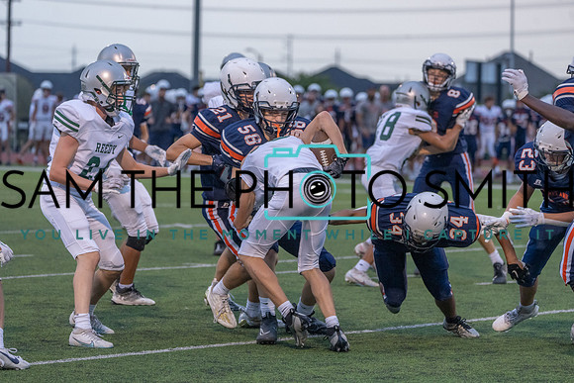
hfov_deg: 10.5
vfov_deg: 7.0
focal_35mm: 196
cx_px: 287
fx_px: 3126
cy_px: 192
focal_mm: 196
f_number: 5.6
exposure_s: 1/1000
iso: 5000
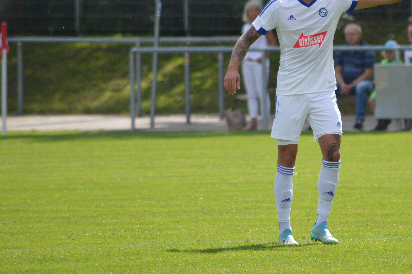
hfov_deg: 3.0
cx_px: 298
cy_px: 86
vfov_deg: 2.0
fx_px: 7981
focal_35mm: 698
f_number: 5.6
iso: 400
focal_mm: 300
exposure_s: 1/1000
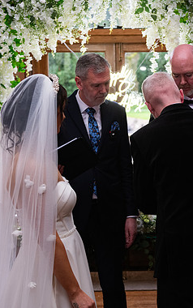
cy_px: 155
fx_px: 588
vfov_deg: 29.4
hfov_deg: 18.5
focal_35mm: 70
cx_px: 155
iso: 1000
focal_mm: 45
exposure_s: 1/160
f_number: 3.5
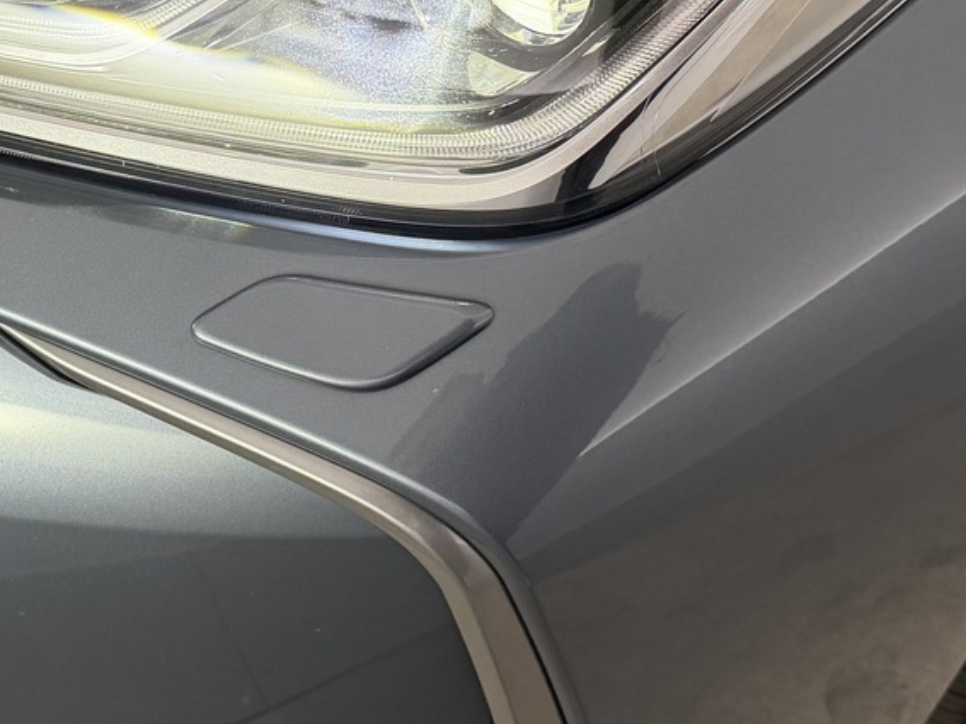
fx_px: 1702
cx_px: 269
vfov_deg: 23.7
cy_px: 174
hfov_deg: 31.3
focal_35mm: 61
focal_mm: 6.76
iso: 320
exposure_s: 1/196
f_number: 1.78
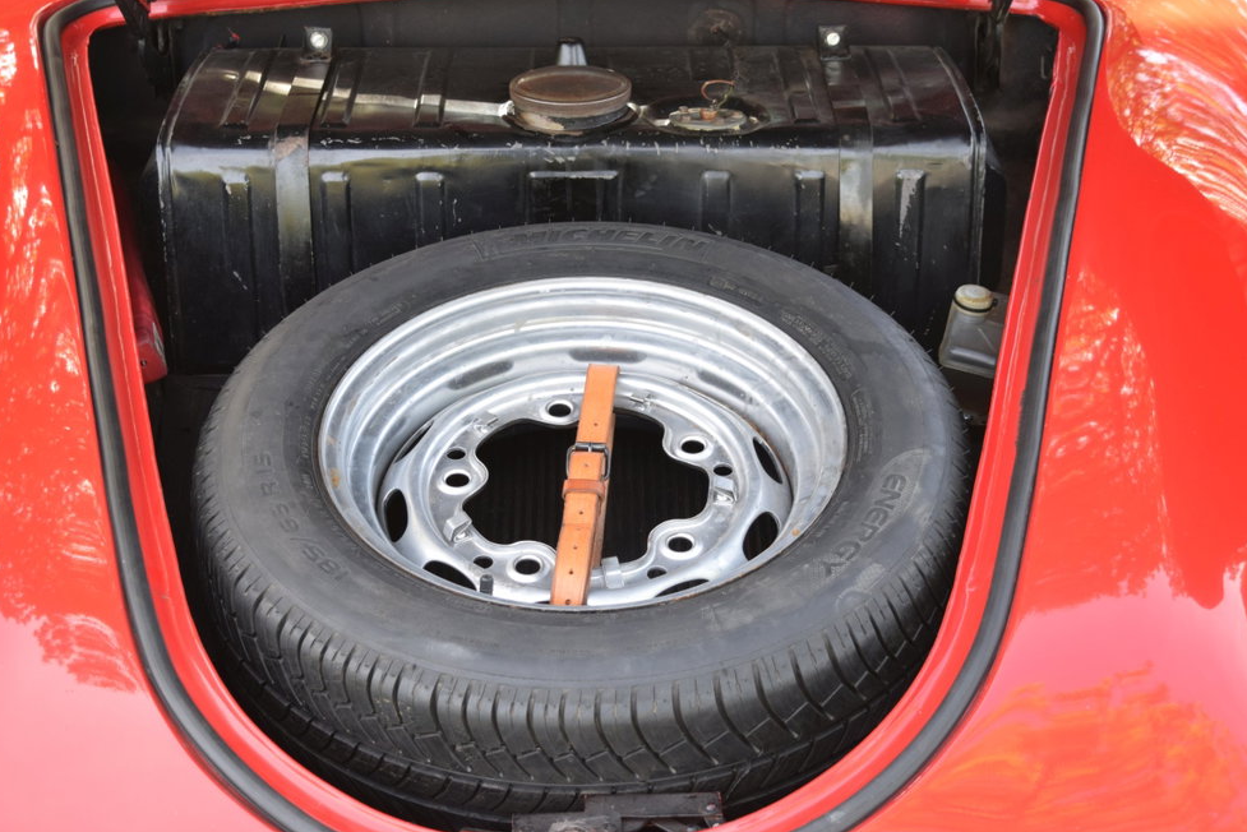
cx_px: 596
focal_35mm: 66
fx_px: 2287
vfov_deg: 20.6
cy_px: 432
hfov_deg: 30.5
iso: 400
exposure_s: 1/125
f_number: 5.6
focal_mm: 42
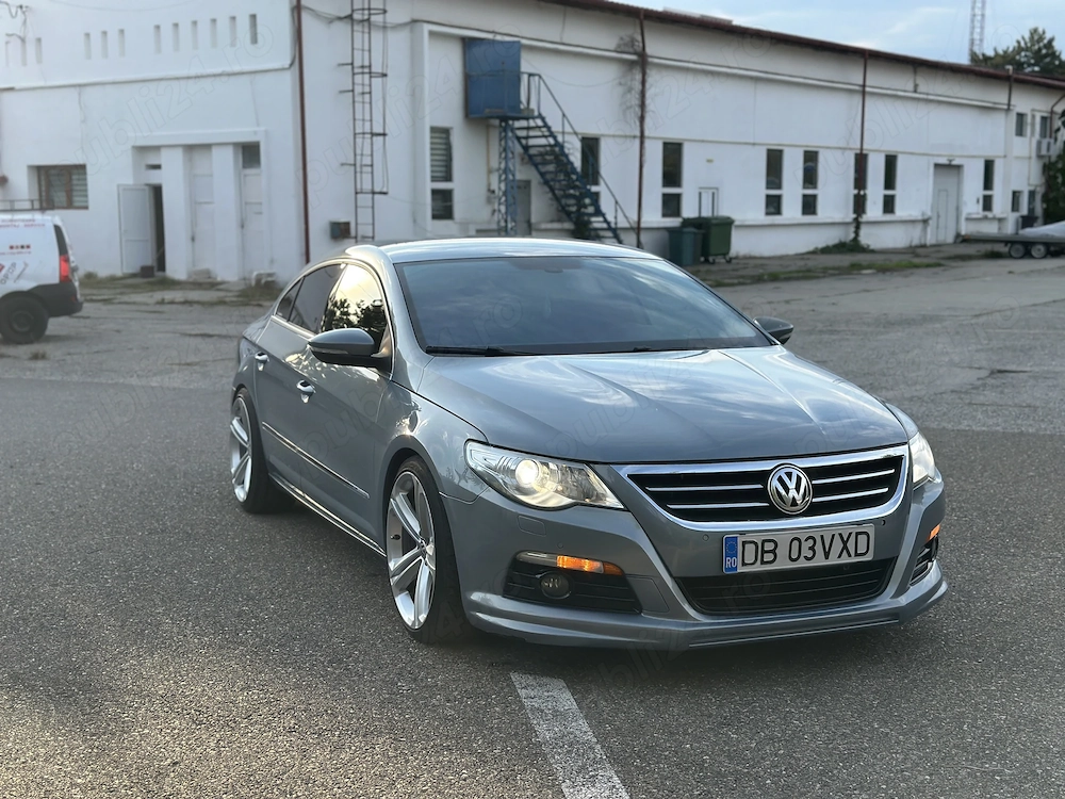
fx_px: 1477
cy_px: 400
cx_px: 532
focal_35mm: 48
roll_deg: +0.3
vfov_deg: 30.3
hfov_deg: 39.7
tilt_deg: -5.7
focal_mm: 6.86
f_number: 1.78
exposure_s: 1/1916
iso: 100
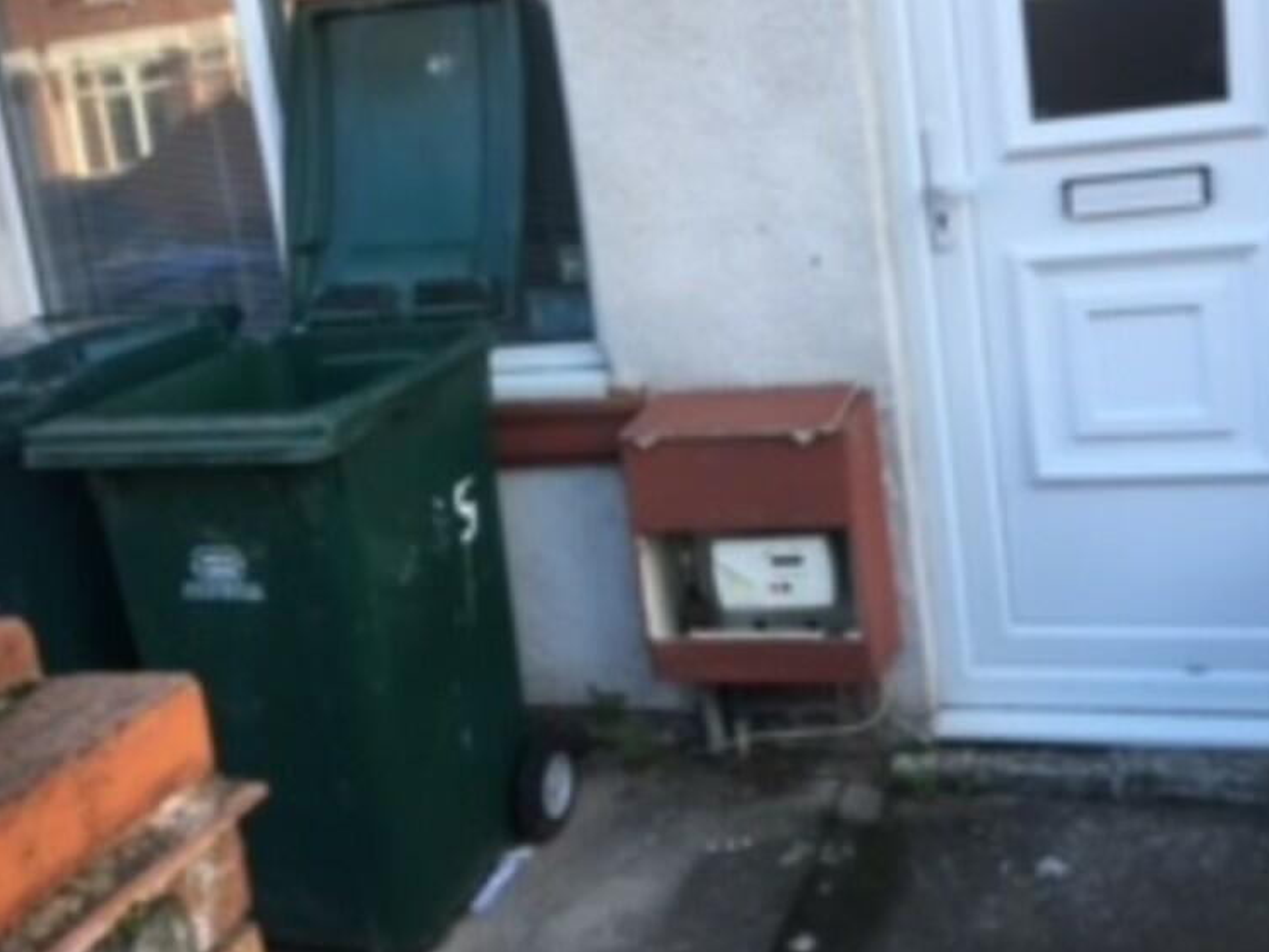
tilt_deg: -9.3
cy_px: 326
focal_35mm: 40
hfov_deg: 46.6
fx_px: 1467
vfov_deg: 35.7
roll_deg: +8.8
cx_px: 734
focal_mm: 4.15
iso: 25
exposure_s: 1/100
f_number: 2.2
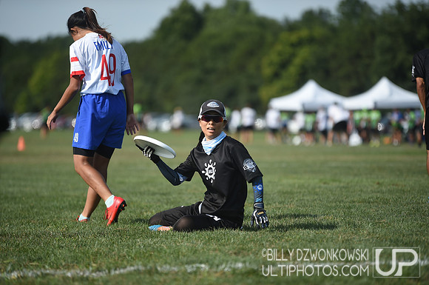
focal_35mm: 200
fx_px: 2380
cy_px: 142
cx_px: 214
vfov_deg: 6.8
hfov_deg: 10.3
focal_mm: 200
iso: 100
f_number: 3.2
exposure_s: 1/1600
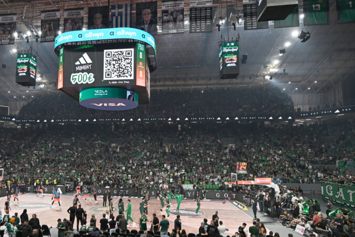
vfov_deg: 51.1
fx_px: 247
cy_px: 138
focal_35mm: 25
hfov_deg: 70.2
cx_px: 129
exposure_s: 1/200
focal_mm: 14
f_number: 4
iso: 900
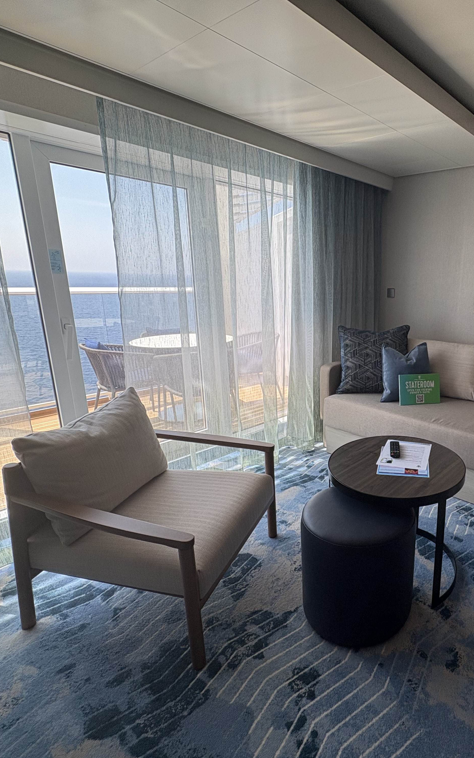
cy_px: 382
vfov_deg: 85.1
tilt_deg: -14.0
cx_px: 368
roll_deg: -1.5
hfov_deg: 56.1
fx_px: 413
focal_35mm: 20
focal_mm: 2.22
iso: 50
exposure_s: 1/240
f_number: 2.2
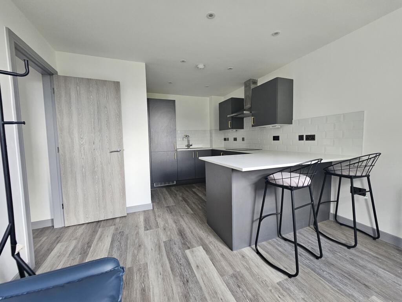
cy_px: 151
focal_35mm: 13
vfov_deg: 89.9
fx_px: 151
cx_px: 201
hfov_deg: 106.2
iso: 125
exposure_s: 1/50
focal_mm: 2.2
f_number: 2.2
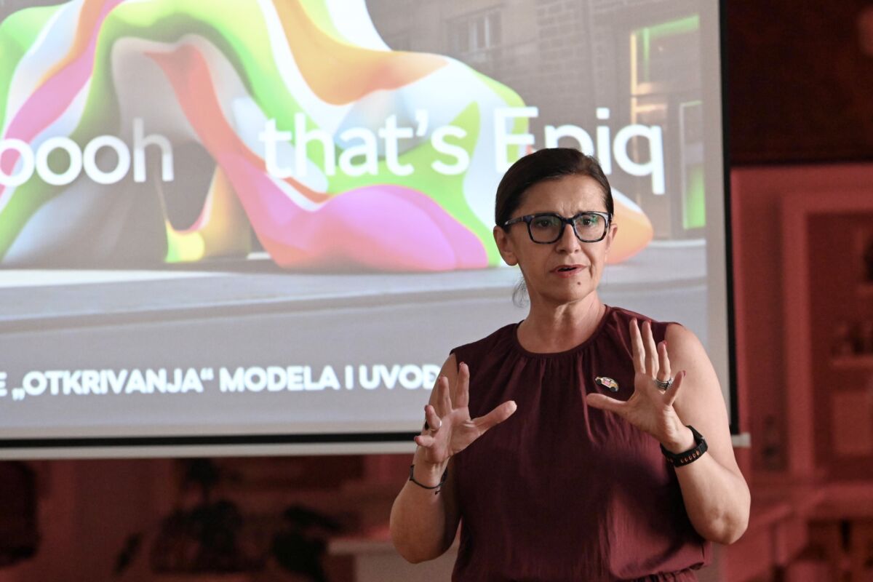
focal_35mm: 116
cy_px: 291
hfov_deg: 17.6
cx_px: 436
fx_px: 2813
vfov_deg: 11.8
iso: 5000
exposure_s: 1/320
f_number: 4.5
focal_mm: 116
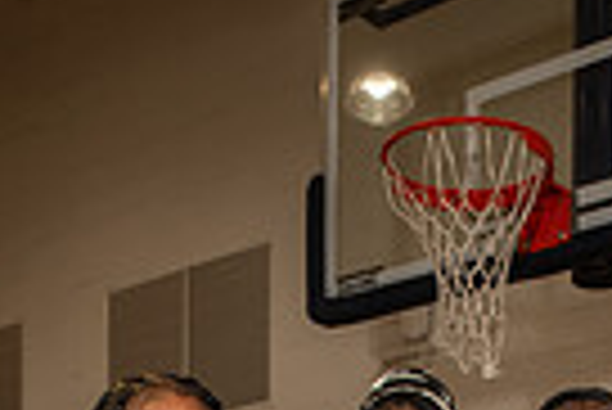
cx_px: 454
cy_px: 978
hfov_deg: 19.1
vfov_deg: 11.0
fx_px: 1804
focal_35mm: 106
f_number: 6.3
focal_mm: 32
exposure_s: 1/250
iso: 320
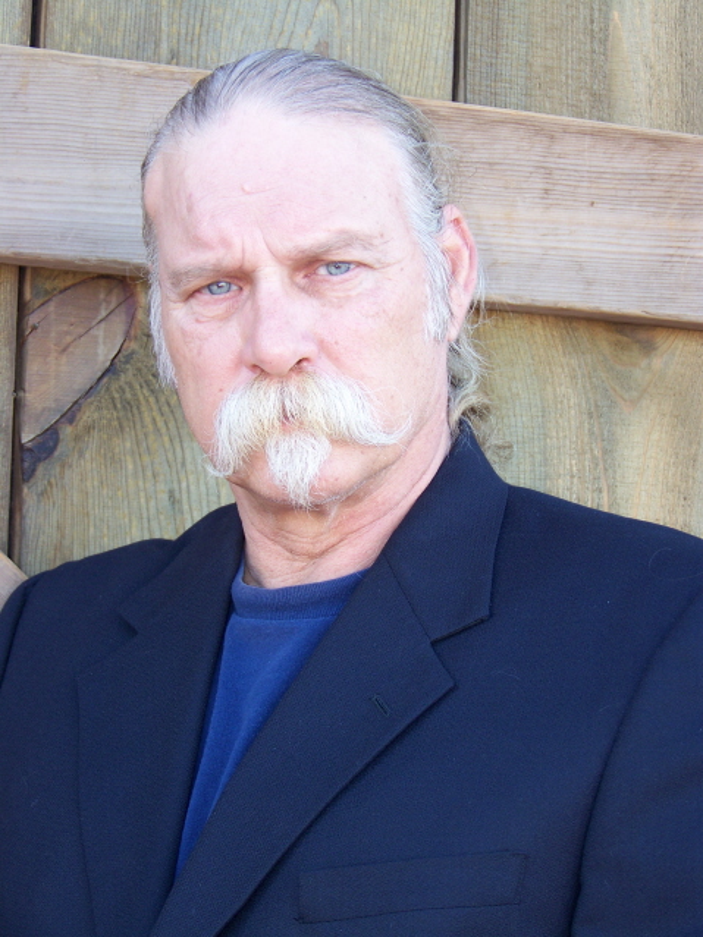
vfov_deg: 20.4
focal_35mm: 96
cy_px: 468
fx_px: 2600
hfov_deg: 15.4
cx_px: 352
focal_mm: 16.2
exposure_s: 1/40
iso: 64
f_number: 3.2
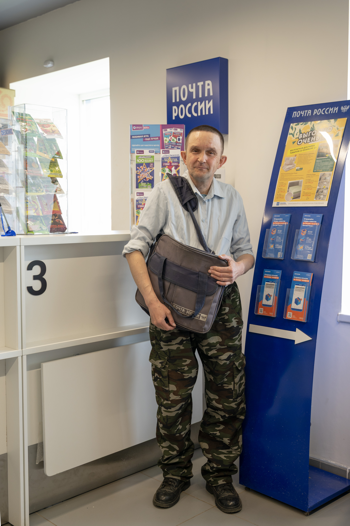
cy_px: 263
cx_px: 175
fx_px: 584
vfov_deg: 48.5
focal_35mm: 40
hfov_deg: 33.4
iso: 450
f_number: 3.2
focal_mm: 40
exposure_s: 1/100
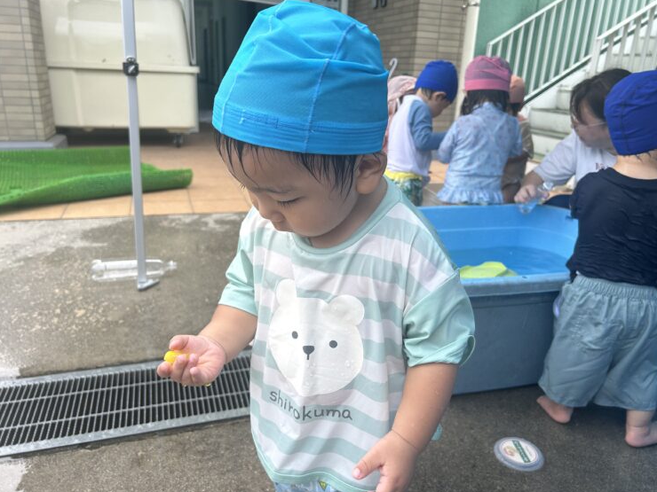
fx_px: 512
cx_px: 337
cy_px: 248
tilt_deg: -19.1
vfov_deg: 51.4
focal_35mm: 27
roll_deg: -2.8
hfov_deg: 65.3
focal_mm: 5.7
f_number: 1.5
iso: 50
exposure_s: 1/932
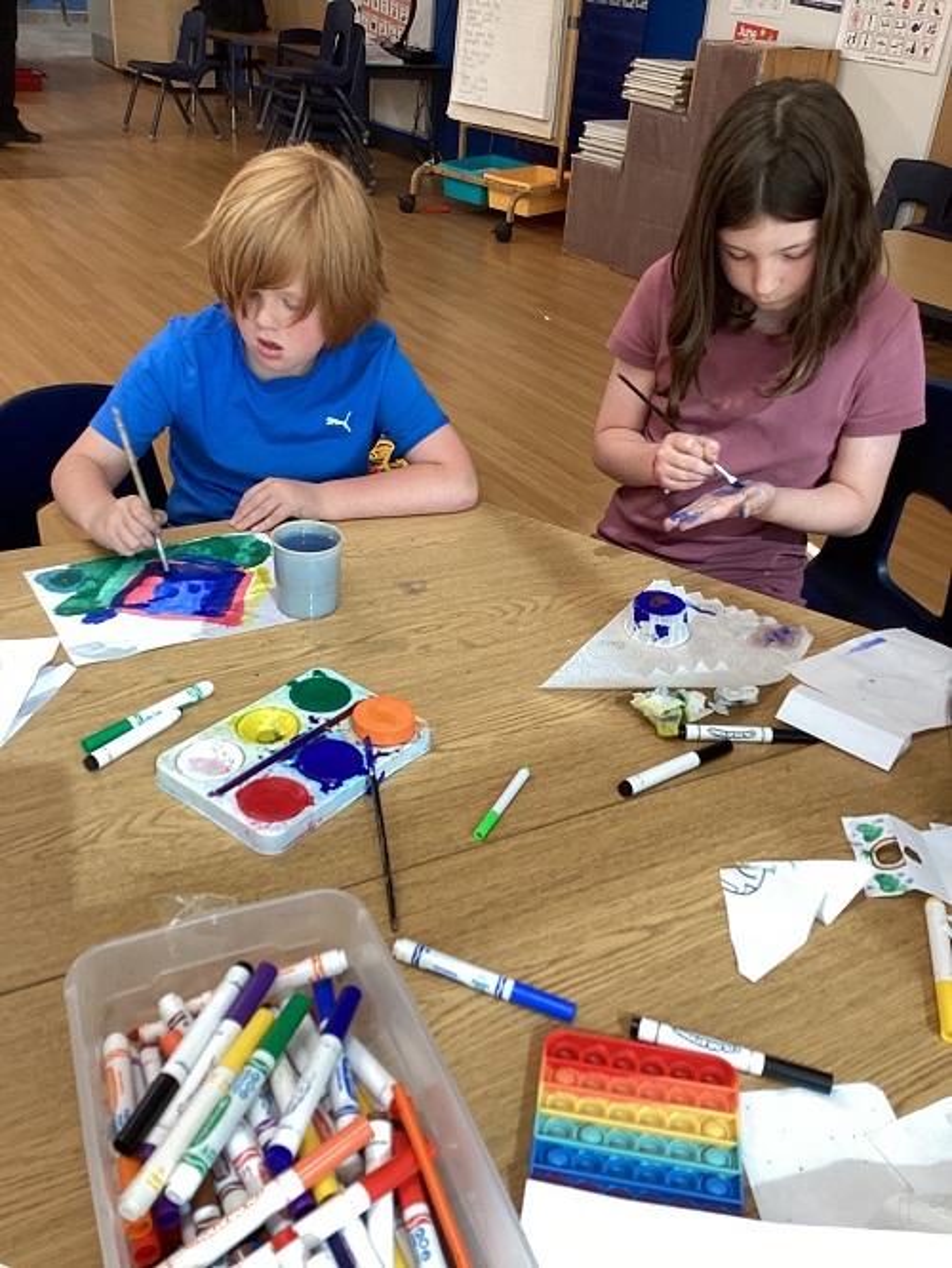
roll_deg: -4.9
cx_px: 476
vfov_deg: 58.3
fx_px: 1136
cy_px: 634
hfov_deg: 45.5
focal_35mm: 31
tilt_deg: -32.8
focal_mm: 3.3
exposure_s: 1/50
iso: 64
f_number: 2.4
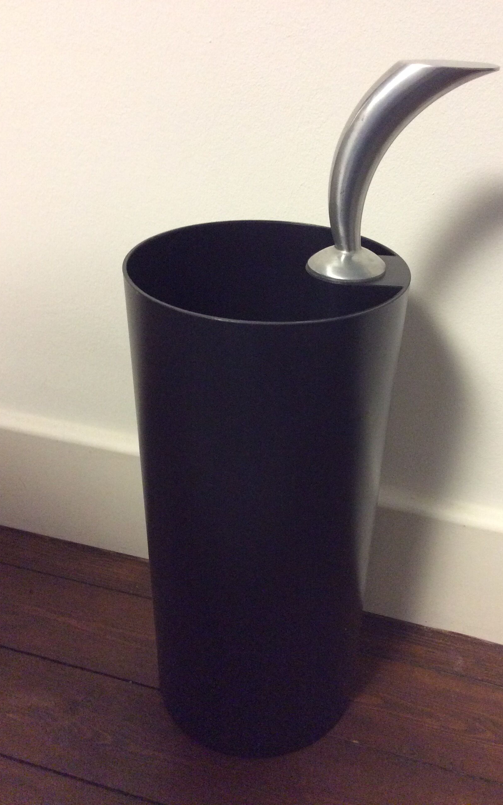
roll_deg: -3.6
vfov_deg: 56.7
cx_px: 298
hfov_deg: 37.2
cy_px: 401
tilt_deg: -30.8
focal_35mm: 34
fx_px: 746
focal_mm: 3.3
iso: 320
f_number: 2.4
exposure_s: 1/20
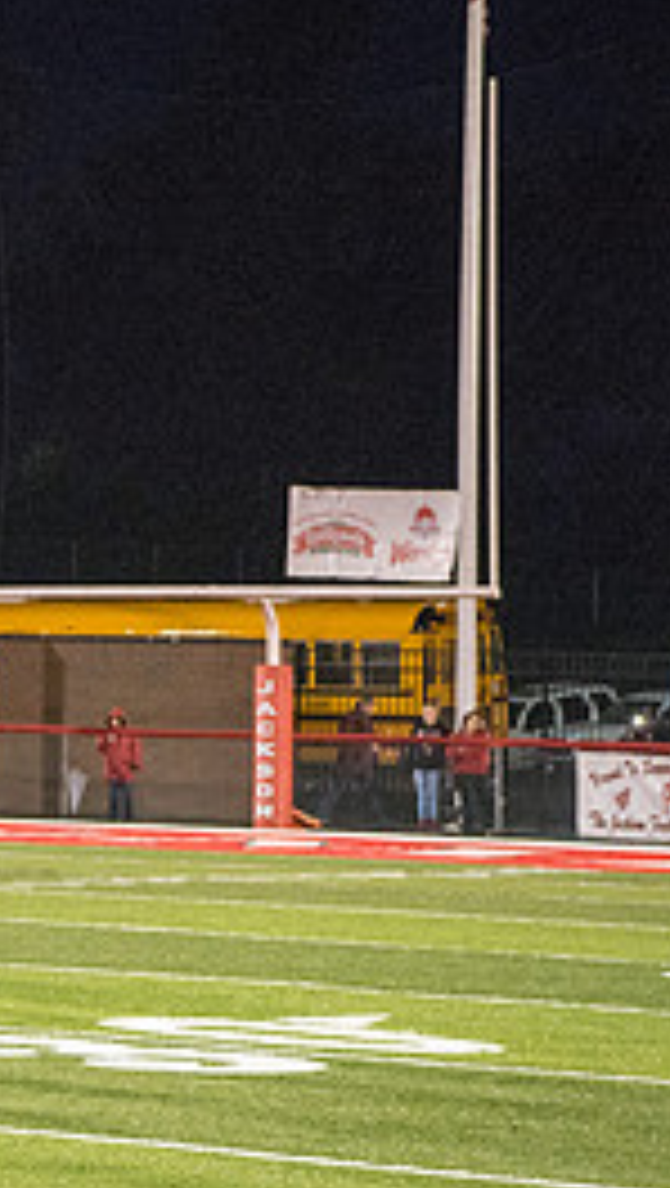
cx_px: -589
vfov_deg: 13.3
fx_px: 5072
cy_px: 497
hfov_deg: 7.3
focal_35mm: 161
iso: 5000
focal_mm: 70
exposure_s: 1/200
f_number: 5.6
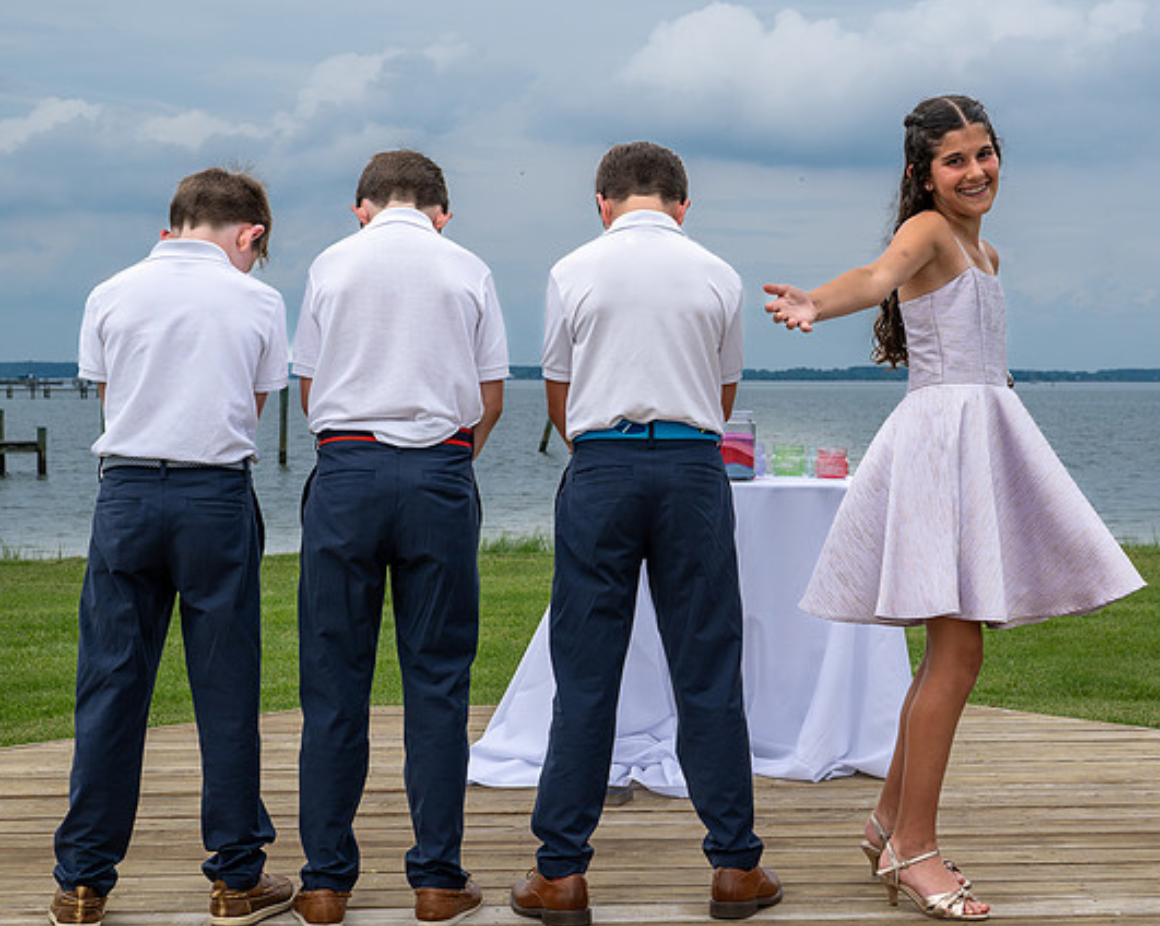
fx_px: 2093
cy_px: 447
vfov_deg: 25.0
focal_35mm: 61
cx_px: 793
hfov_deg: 30.7
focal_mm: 41
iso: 110
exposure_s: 1/400
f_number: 8
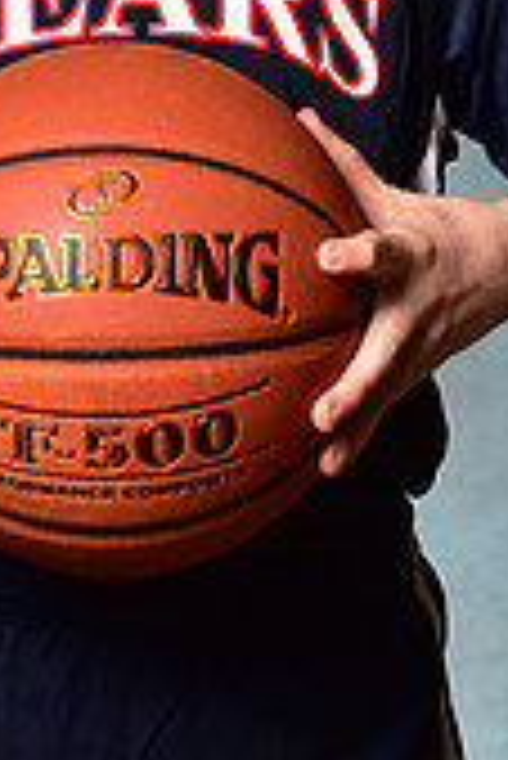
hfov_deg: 5.7
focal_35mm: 240
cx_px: 115
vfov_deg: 8.4
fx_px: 5069
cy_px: -342
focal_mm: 70
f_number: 4.5
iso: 100
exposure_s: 1/200
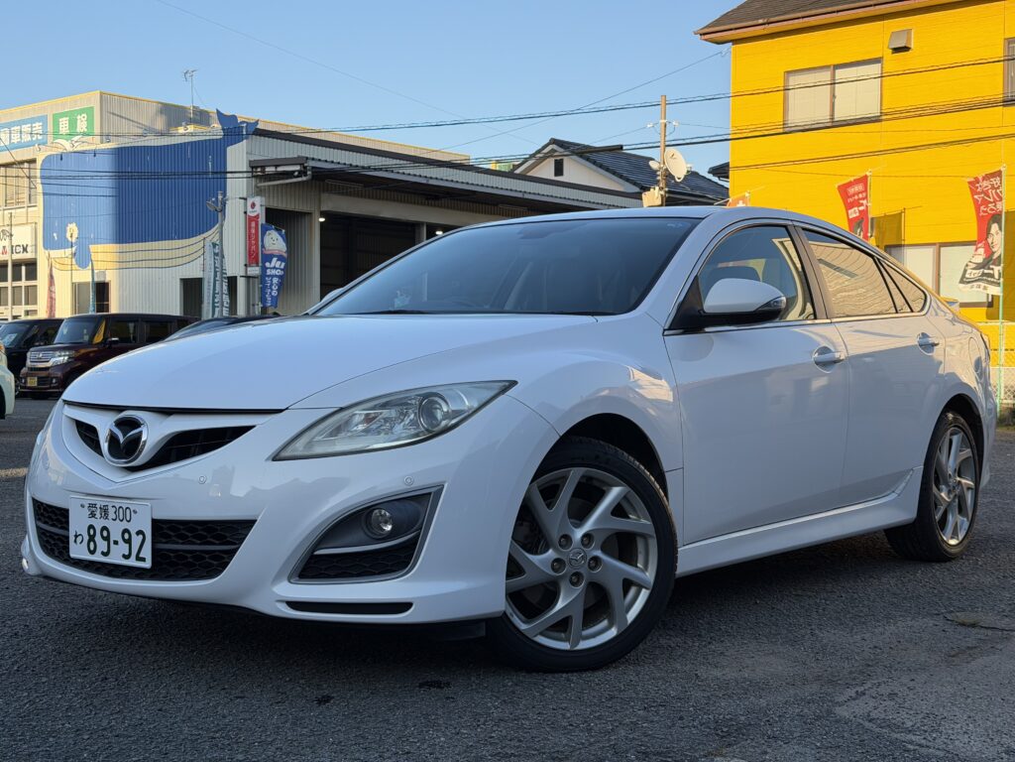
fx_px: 1407
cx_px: 508
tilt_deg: -0.6
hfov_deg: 39.7
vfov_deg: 30.3
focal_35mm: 48
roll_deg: +0.0
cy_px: 381
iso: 64
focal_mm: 6.76
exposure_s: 1/1642
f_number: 1.78
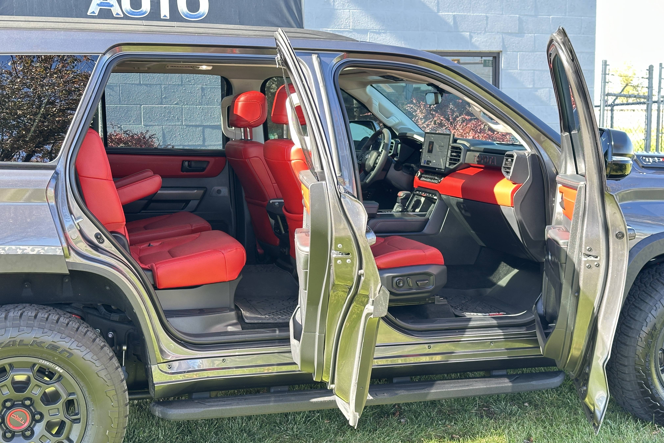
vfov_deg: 27.0
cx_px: 332
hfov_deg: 39.6
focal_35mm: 50
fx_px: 922
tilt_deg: -3.7
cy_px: 221
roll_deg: +1.1
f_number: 1.78
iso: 80
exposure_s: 1/121
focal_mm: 6.86
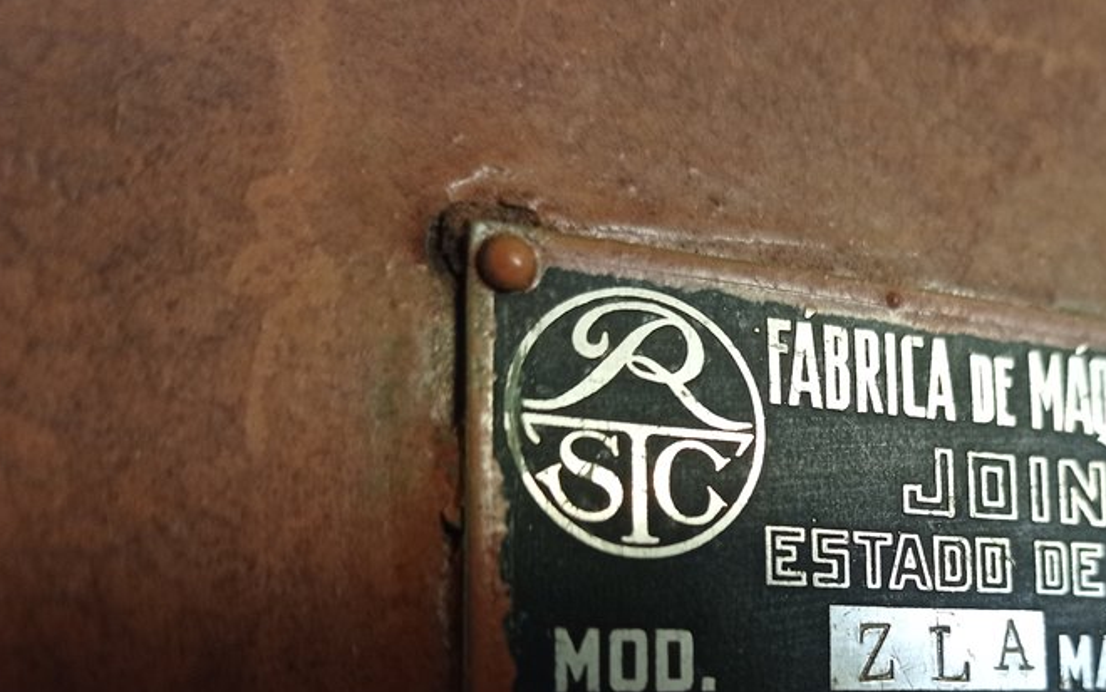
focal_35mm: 46
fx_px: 1387
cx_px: 831
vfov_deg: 27.5
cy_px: 546
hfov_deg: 42.1
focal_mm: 4.7
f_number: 1.79
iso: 210
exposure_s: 1/40
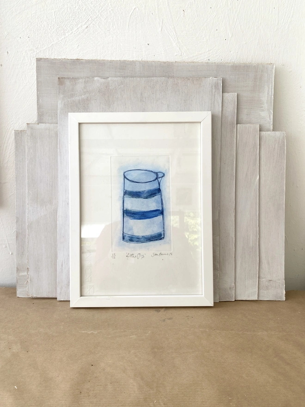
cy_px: 204
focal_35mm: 26
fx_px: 305
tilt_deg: -11.9
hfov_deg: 53.1
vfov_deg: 67.3
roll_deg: -0.3
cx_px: 152
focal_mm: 4.25
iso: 32
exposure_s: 1/128
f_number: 1.8
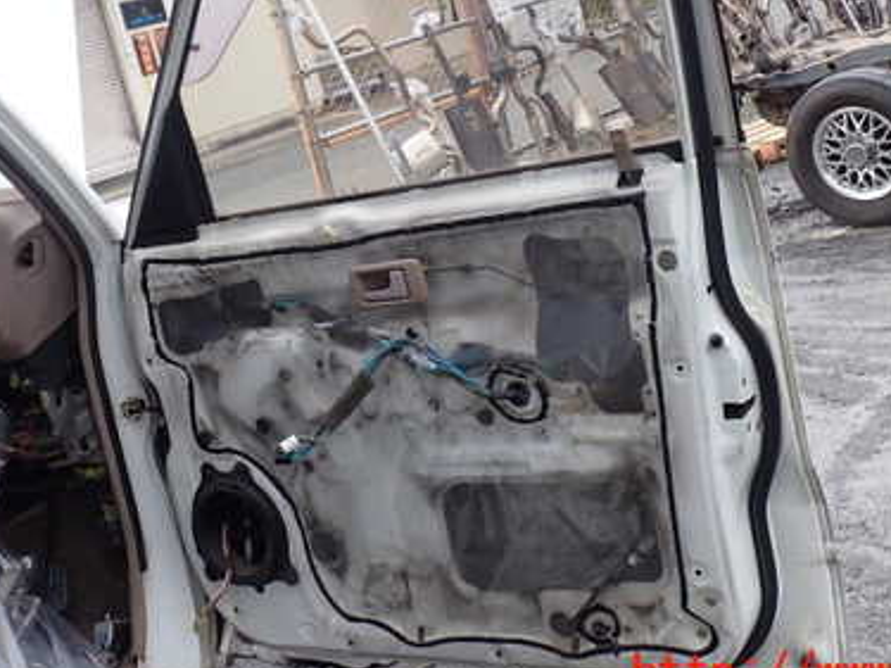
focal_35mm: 48
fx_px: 1235
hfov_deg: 39.7
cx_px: 456
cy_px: 171
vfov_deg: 29.8
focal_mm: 5.4
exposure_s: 1/160
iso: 100
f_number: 3.2
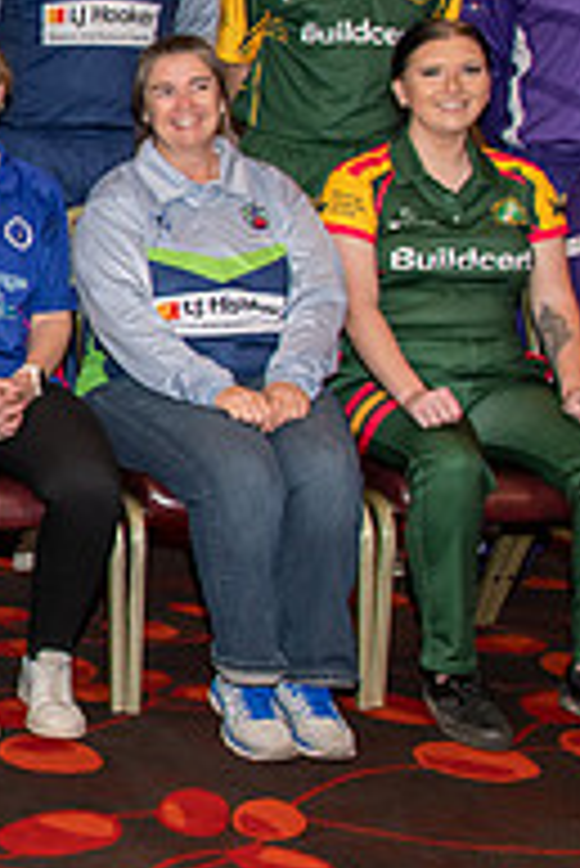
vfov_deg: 26.5
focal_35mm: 76
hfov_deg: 15.4
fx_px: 1833
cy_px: 278
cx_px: -467
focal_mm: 24
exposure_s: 1/60
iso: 800
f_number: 5.6
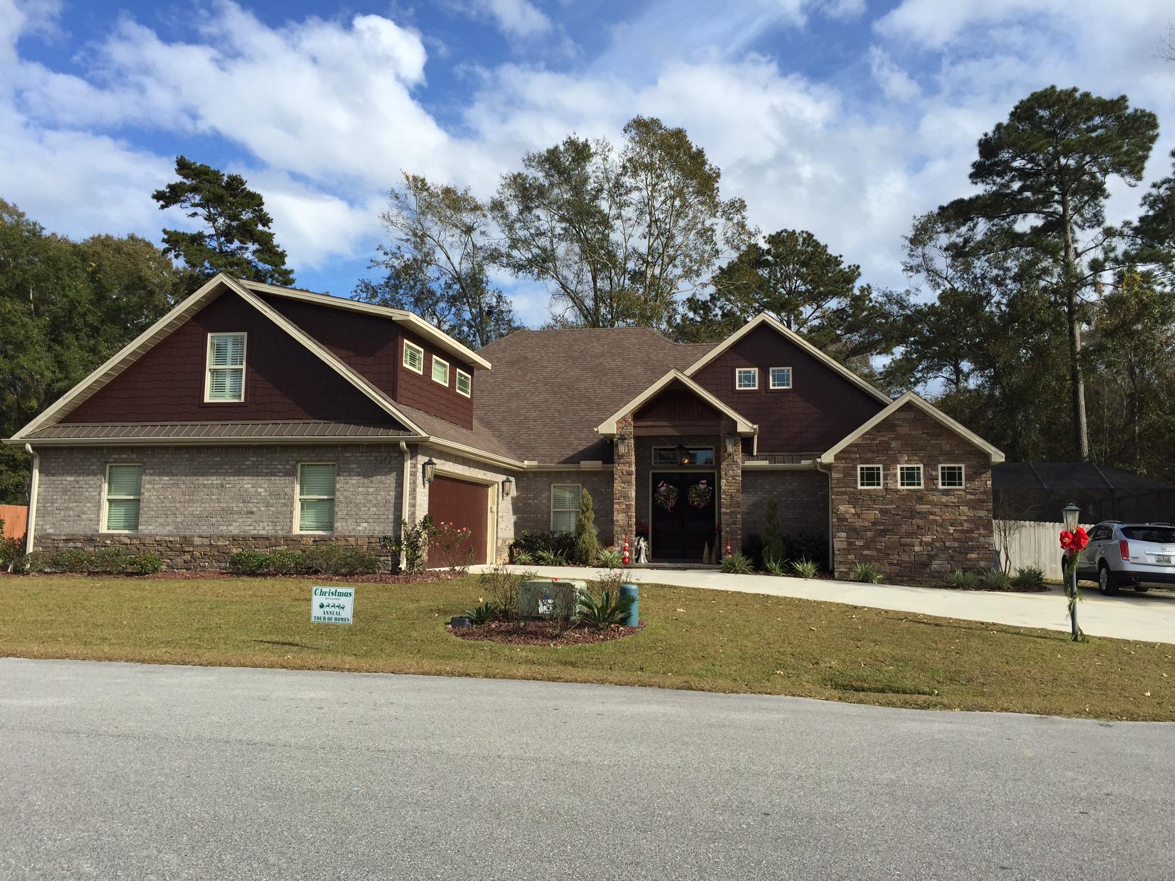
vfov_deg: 48.2
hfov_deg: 61.7
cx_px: 588
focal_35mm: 29
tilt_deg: +5.4
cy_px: 440
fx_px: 984
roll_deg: -1.4
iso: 32
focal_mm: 4.15
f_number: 2.2
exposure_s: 1/1582
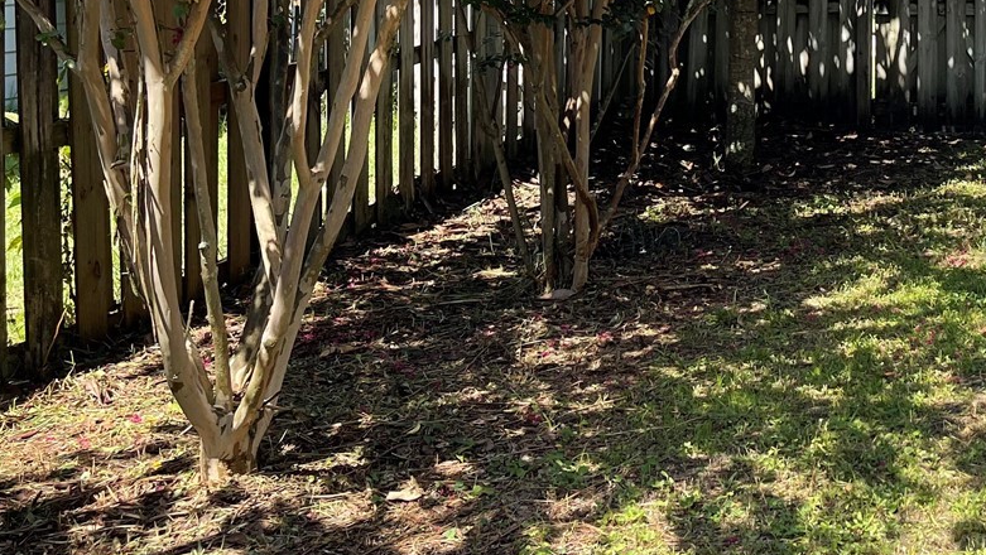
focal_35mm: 58
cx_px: 885
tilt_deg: -1.2
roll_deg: +0.1
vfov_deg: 19.8
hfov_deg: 34.1
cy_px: -69
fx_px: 1517
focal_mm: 5.1
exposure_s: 1/887
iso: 32
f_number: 1.6
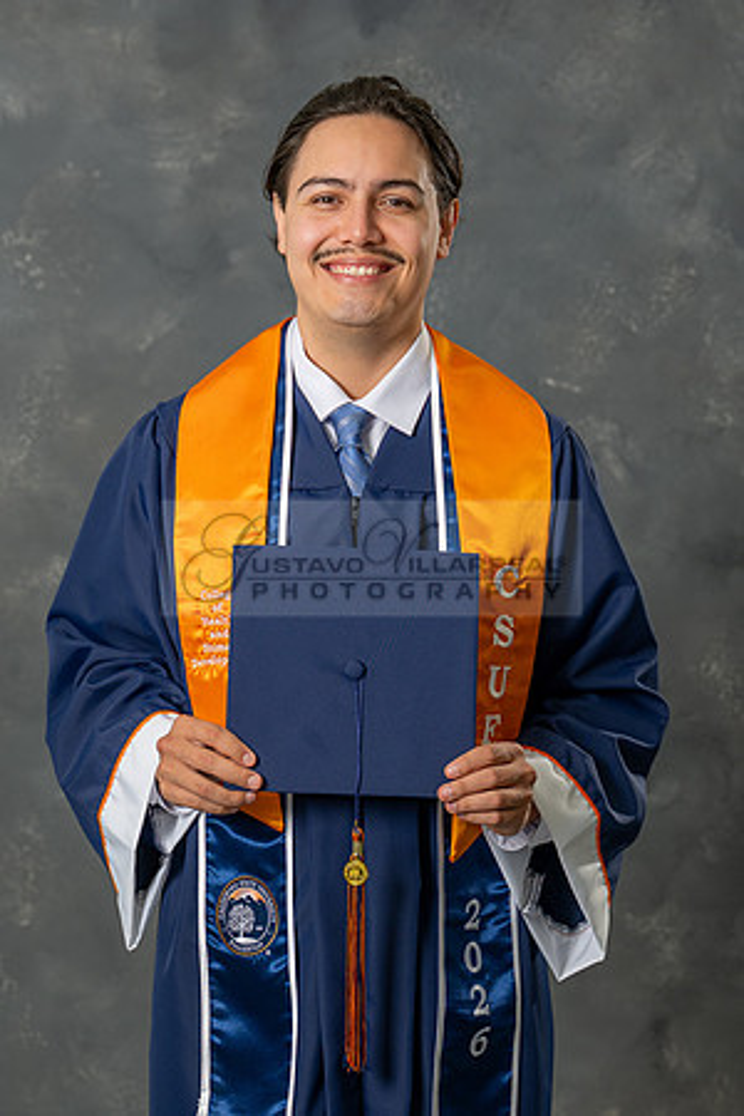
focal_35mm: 90
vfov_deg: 22.7
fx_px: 2777
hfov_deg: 15.3
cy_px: 594
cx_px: 374
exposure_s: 1/200
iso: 200
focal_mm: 52
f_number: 3.5
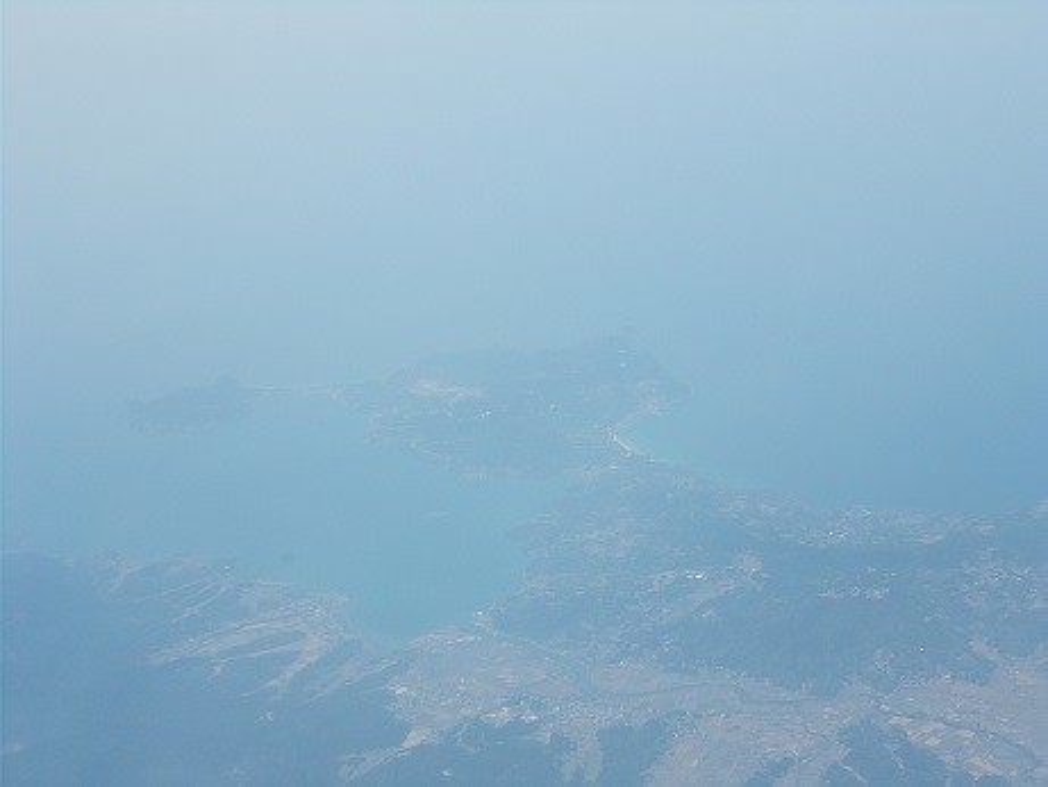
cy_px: 394
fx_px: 1999
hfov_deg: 29.4
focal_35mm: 66
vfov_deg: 22.3
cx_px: 524
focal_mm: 11.8
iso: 80
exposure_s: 1/320
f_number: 5.3
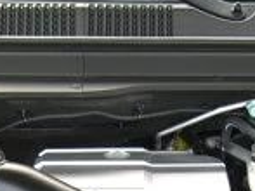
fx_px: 854
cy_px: 254
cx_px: 144
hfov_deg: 17.0
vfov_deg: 12.3
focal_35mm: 116
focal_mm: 7.9
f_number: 2.8
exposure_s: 1/80
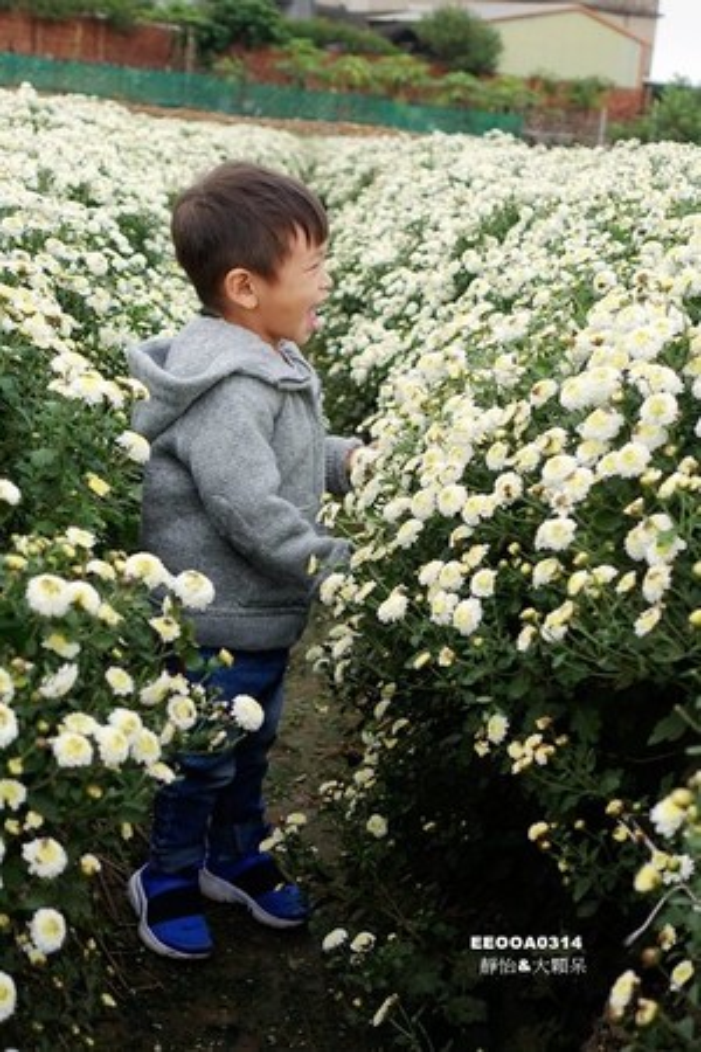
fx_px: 1577
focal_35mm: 54
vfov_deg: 36.9
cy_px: 526
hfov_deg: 25.1
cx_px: 350
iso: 125
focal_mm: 19.67
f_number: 2.8
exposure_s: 1/125
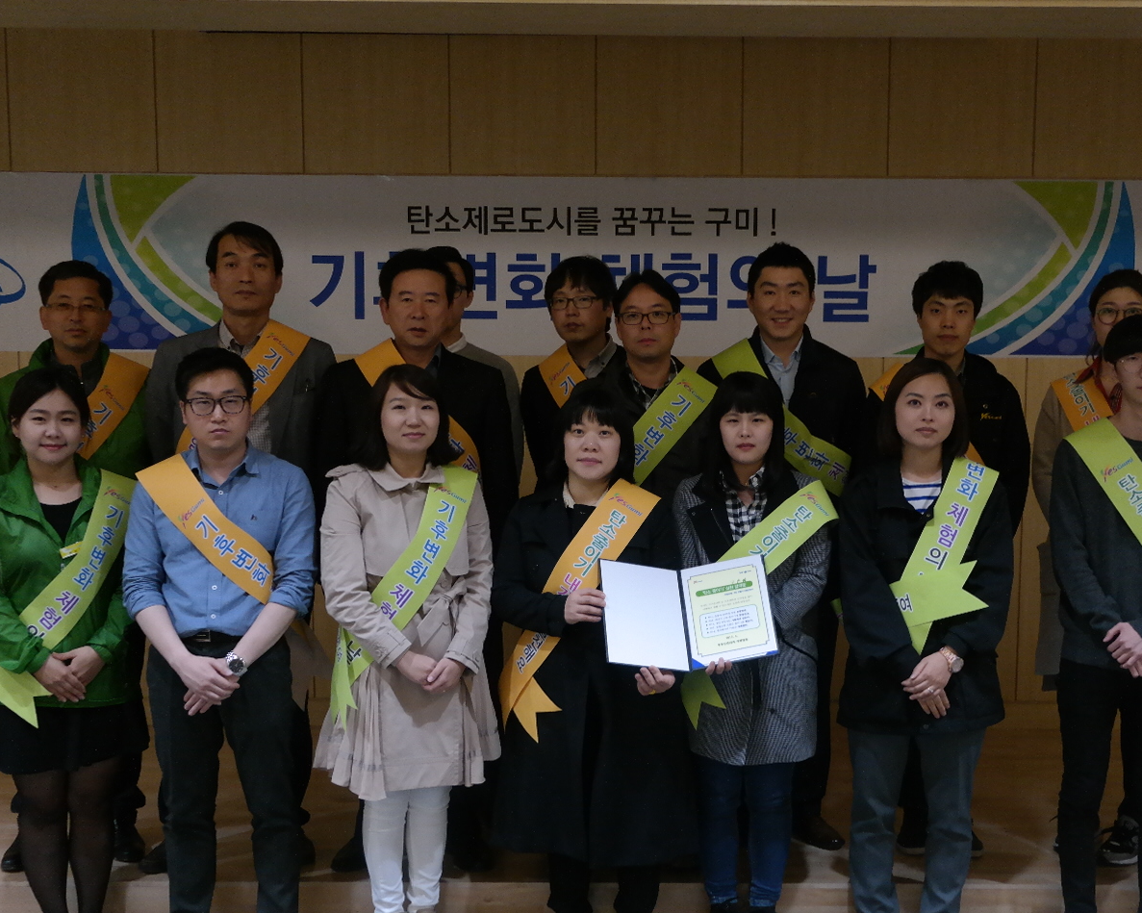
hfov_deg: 44.7
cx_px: 652
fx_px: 1385
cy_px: 542
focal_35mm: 41
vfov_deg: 36.4
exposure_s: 1/40
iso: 1600
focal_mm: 20
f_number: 3.5
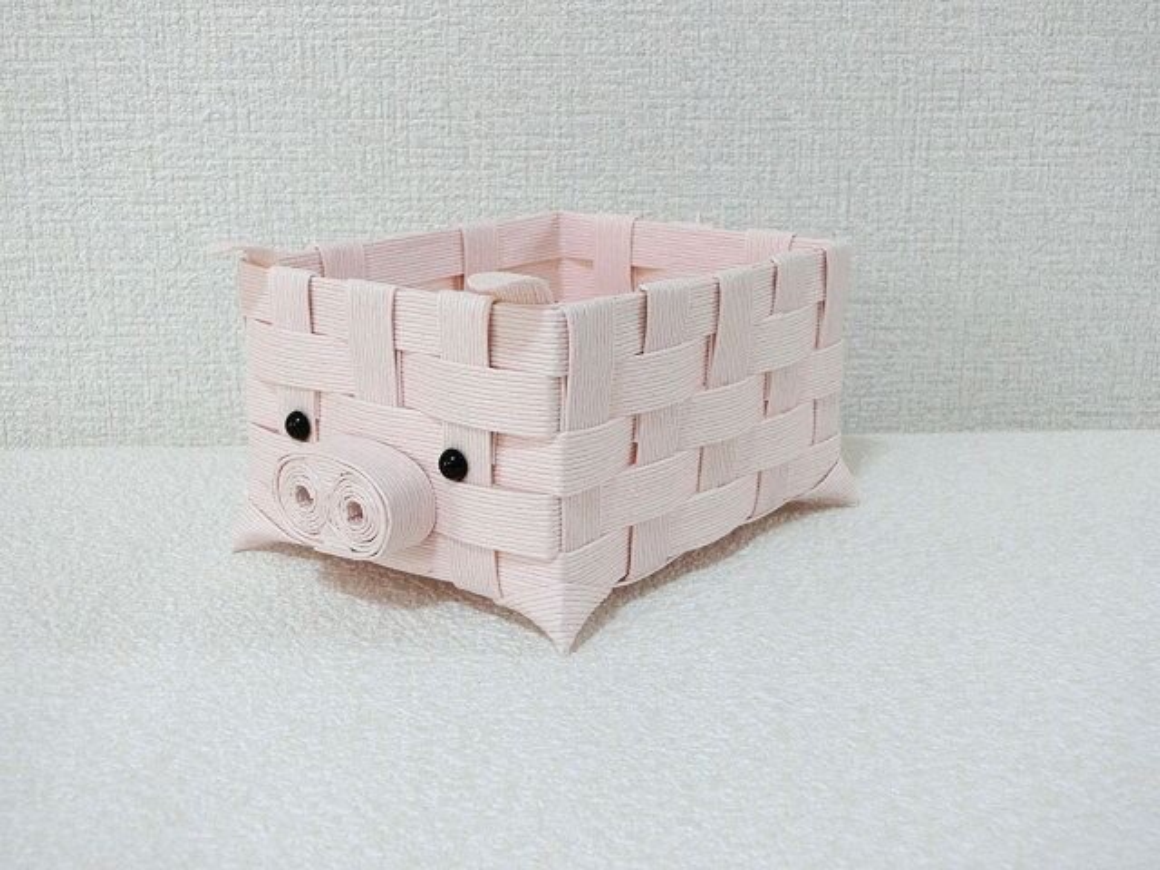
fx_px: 1508
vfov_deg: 32.2
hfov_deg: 42.1
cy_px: 435
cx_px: 580
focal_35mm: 45
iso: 400
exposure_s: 1/60
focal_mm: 8
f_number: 4.4
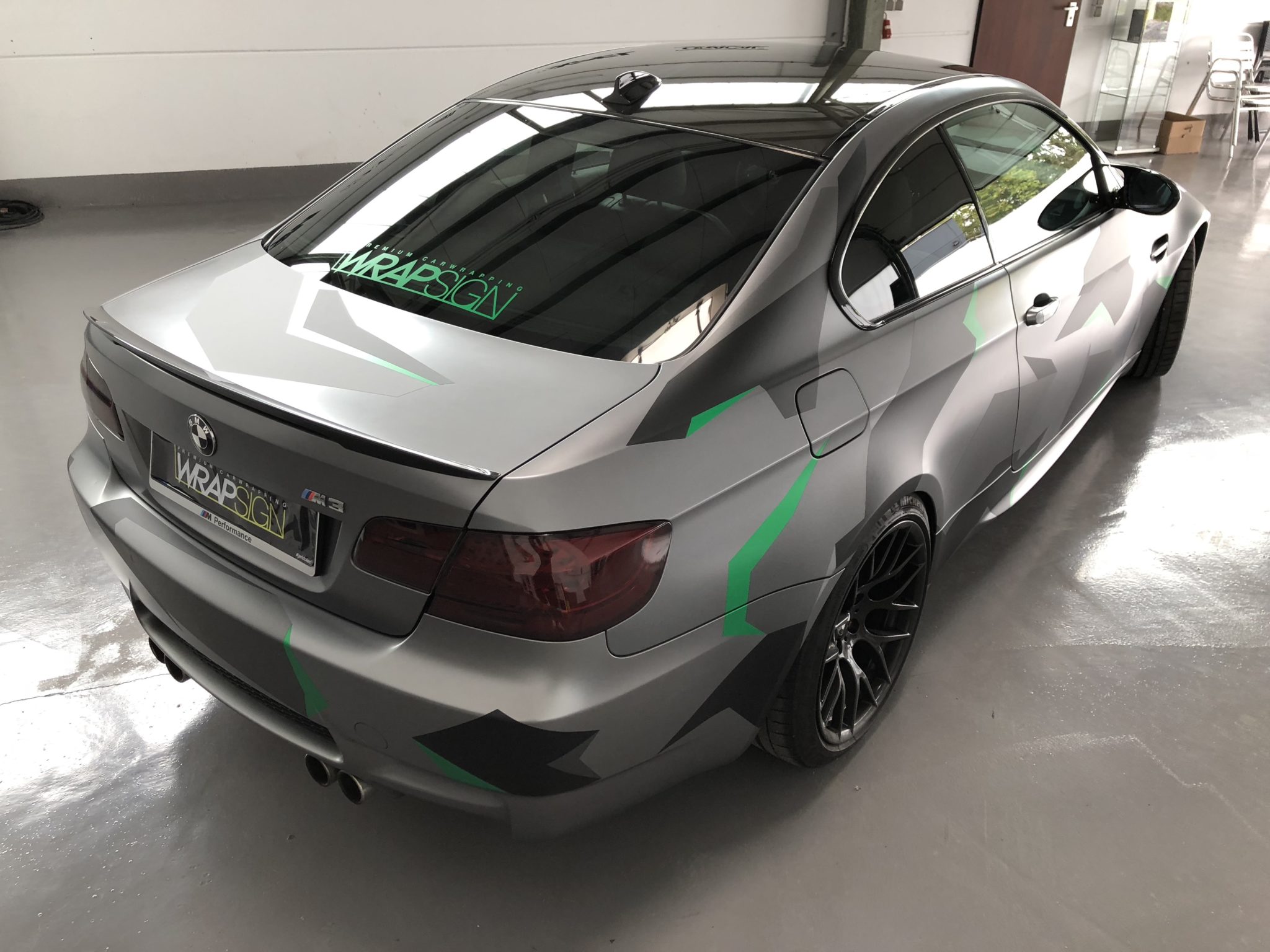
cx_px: 635
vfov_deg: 49.7
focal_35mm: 28
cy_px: 476
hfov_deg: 63.4
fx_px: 1027
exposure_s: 1/40
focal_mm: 4
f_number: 1.8
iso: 20
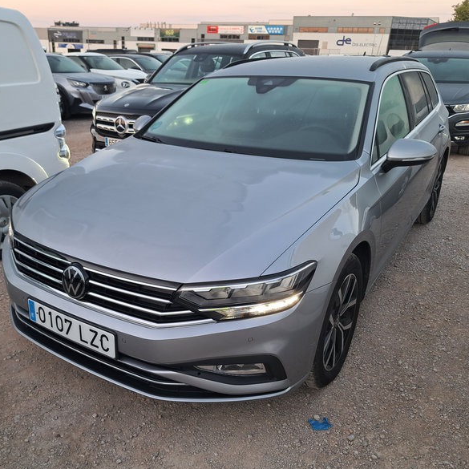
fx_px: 445
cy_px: 232
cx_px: 187
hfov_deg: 55.2
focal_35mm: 29
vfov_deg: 55.6
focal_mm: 5.23
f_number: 1.8
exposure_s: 1/50
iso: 50
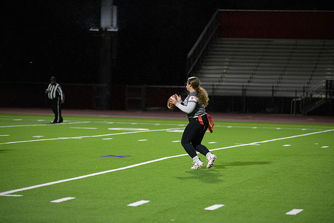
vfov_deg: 9.8
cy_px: 112
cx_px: 167
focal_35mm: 140
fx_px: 1299
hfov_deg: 14.7
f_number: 2.8
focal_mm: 140
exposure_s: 1/200
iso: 1000
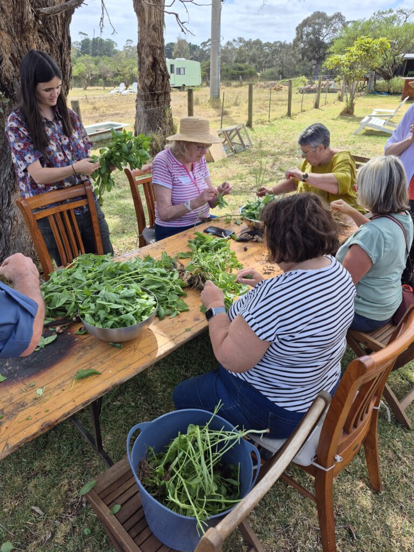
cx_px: 207
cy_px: 276
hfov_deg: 58.9
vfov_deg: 73.9
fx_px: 367
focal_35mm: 23
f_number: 1.8
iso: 25
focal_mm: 5.4
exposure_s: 1/806
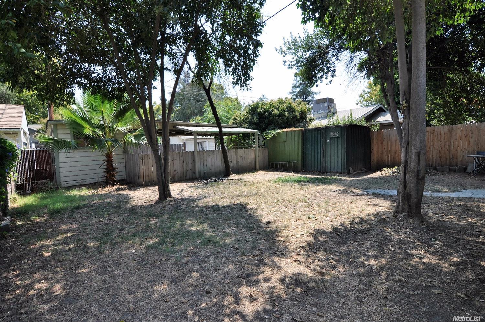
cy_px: 161
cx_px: 242
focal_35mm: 18
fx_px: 242
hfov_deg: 90.1
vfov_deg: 67.2
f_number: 7.1
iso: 200
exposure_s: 1/200
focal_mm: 12
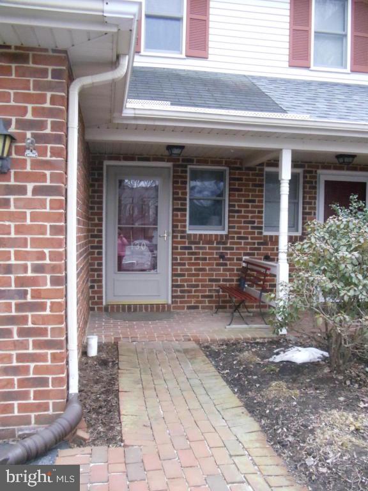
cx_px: 184
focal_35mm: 44
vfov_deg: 42.9
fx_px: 624
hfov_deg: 32.9
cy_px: 246
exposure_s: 1/250
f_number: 3.5
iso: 800
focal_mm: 6
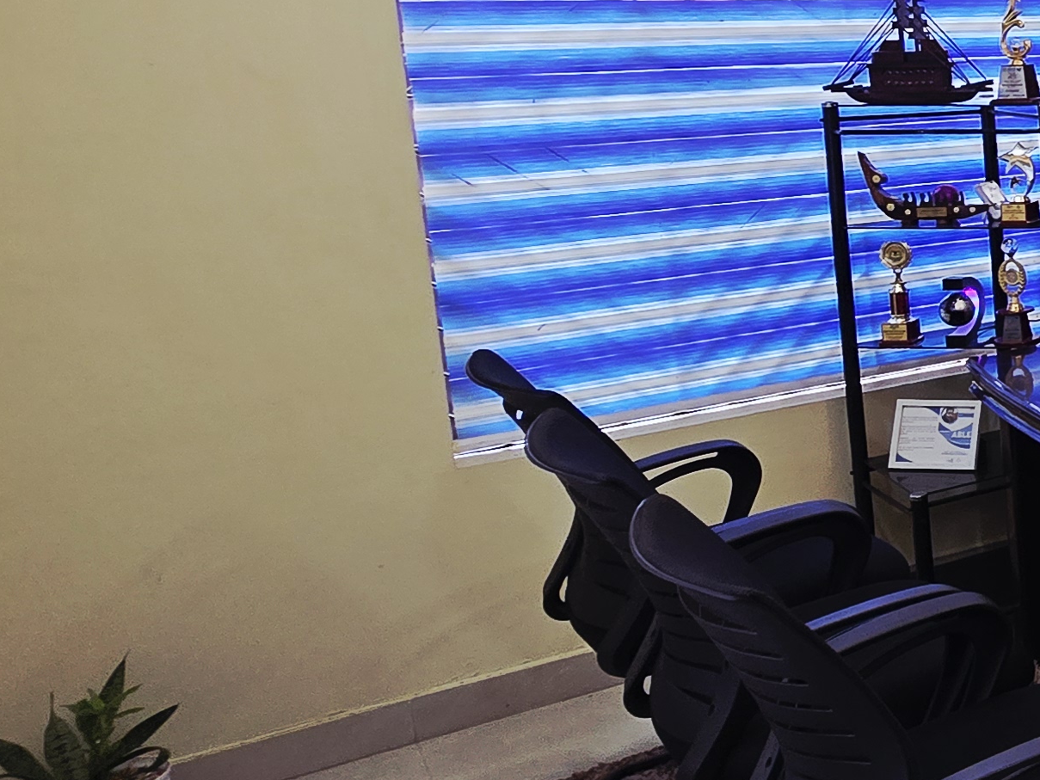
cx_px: 1574
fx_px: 1292
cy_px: 212
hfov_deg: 28.2
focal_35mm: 43
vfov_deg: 33.1
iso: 125
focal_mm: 2.2
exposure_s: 1/50
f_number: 2.2
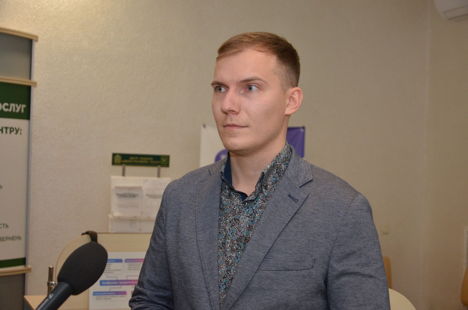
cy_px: 155
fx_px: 778
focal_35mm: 60
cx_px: 234
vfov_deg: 22.5
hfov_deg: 33.5
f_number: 4.5
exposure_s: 1/250
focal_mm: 40
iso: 640
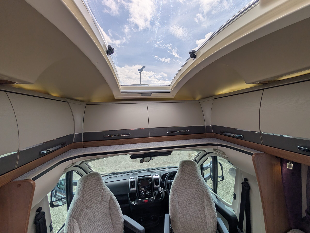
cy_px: 116
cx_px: 155
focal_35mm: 12
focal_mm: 2.02
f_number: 1.7
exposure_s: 1/2016
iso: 54
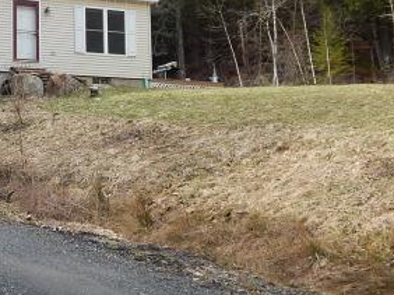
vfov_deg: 20.3
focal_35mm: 72
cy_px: 78
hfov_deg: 26.0
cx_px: 27
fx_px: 819
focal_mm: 6.1
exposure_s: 1/320
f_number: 3.3
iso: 125
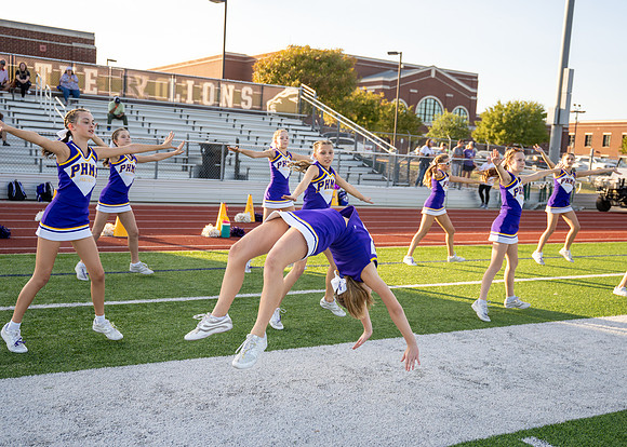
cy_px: 244
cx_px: 313
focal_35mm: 40
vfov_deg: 35.1
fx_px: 707
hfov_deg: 47.8
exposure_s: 1/2000
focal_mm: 34.3
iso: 250
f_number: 2.8
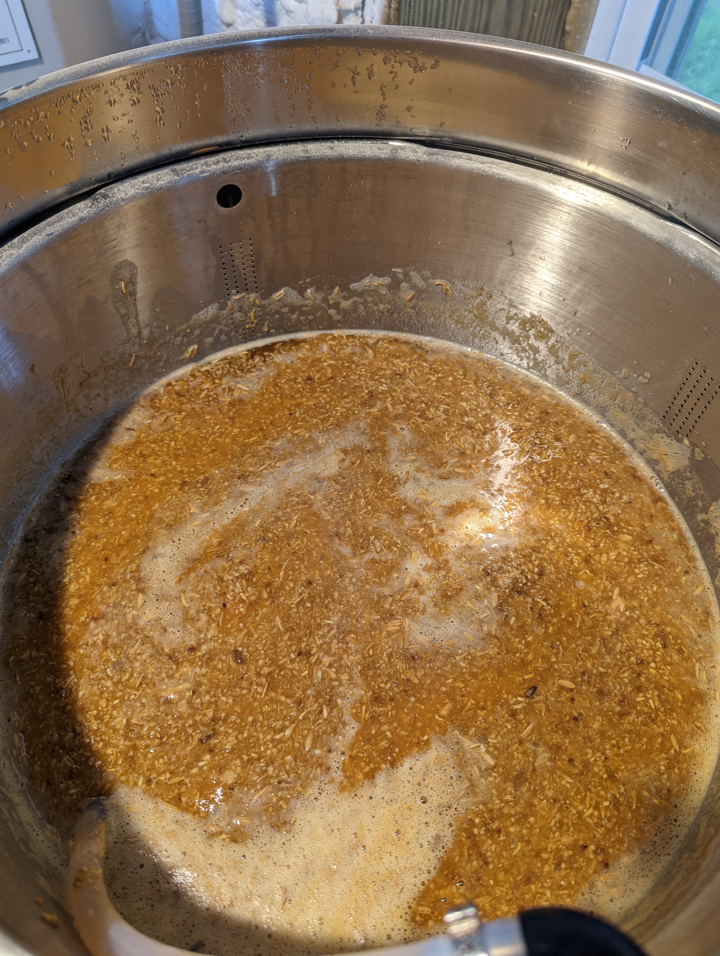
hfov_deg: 56.9
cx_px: 360
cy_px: 478
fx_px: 664
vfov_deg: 71.5
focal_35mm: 24
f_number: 1.85
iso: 77
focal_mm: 6.81
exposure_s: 1/24
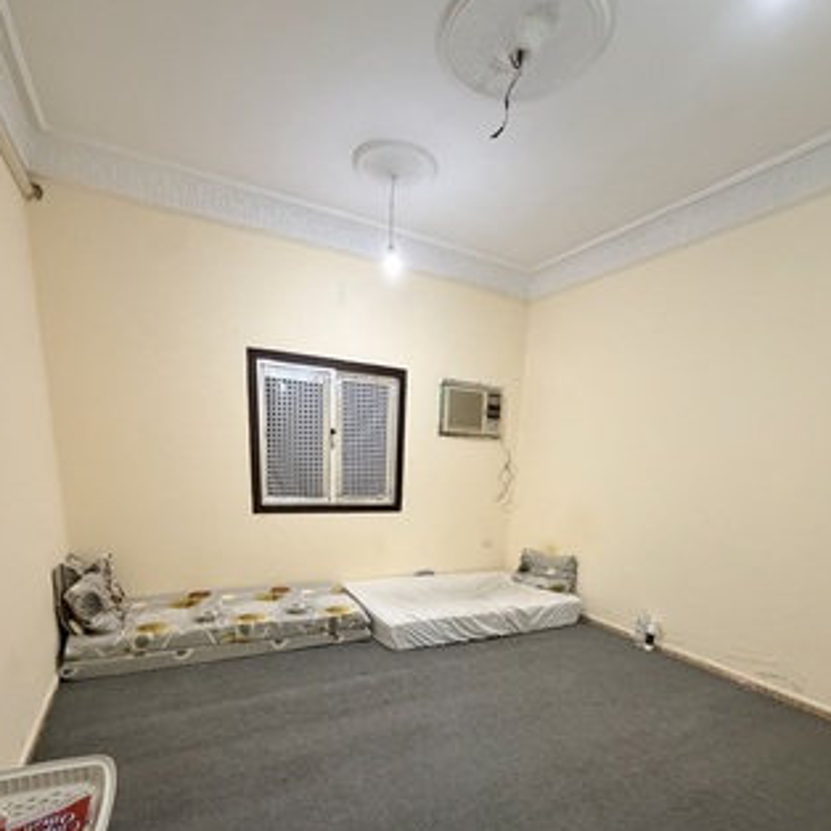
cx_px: 422
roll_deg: -2.6
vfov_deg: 77.1
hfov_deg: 80.7
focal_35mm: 18
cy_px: 578
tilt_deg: -14.0
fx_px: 489
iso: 500
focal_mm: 2.22
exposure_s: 1/60
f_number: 2.2
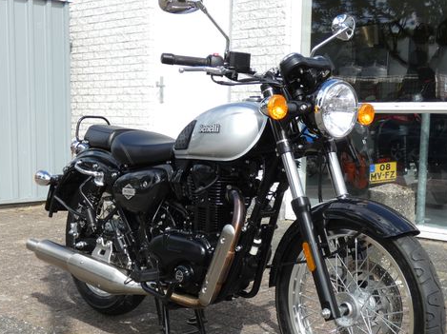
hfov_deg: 34.3
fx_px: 723
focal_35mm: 56
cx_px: 246
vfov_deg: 26.0
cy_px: 205
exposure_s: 1/400
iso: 80
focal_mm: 7.3
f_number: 3.6
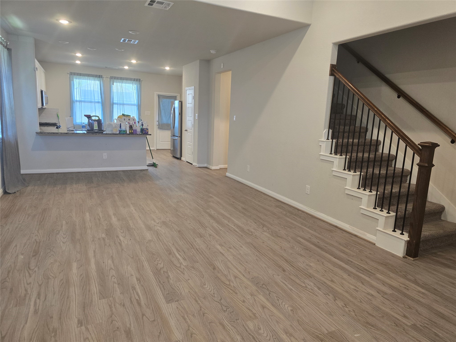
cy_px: 171
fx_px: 303
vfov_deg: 58.9
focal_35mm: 23
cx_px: 228
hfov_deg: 73.9
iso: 250
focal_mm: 6.3
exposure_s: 1/120
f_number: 1.7
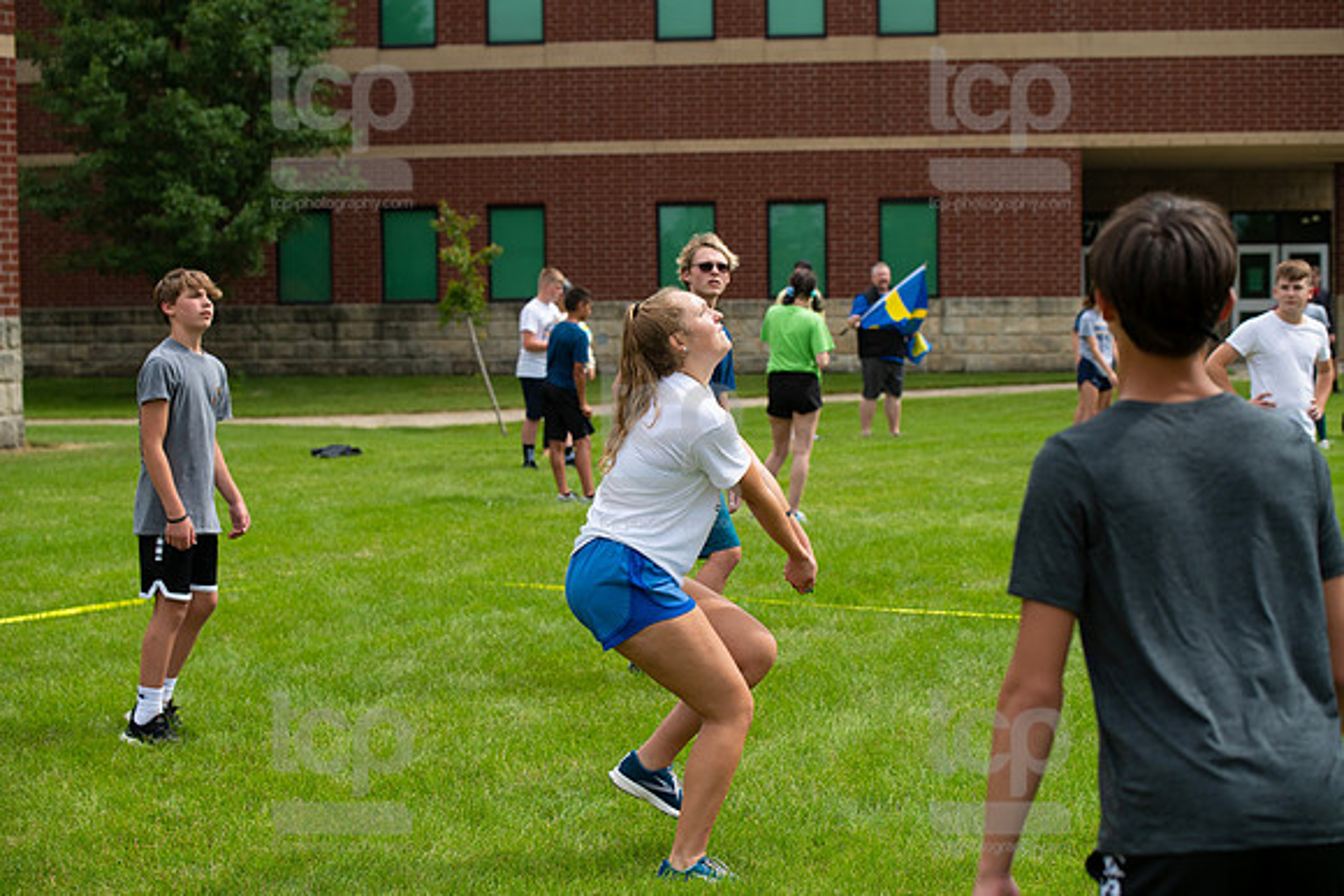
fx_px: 2614
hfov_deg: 28.8
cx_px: 672
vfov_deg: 19.5
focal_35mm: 70
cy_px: 448
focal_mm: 70
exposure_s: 1/2000
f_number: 4.5
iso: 320
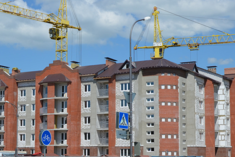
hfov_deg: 27.2
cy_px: 108
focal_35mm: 74
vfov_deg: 18.4
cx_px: 87
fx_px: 483
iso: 100
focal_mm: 25
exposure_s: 1/320
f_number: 9
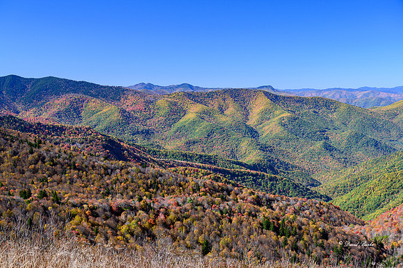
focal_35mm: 70
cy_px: 134
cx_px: 202
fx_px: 783
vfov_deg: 19.4
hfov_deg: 28.9
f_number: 8
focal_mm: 70
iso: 100
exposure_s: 1/40
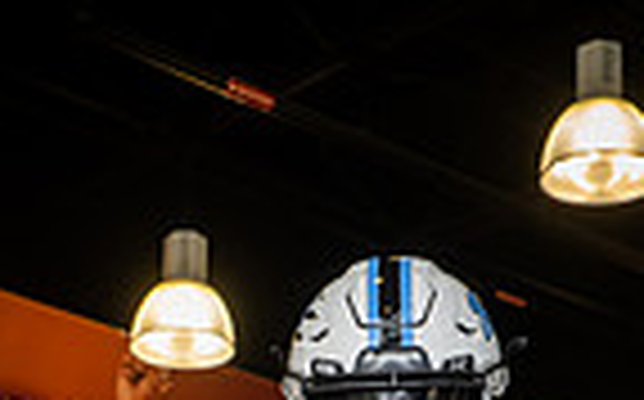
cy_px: 966
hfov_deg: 12.6
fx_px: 2928
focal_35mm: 167
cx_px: 311
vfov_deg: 7.3
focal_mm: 52
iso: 800
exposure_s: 1/250
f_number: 7.1
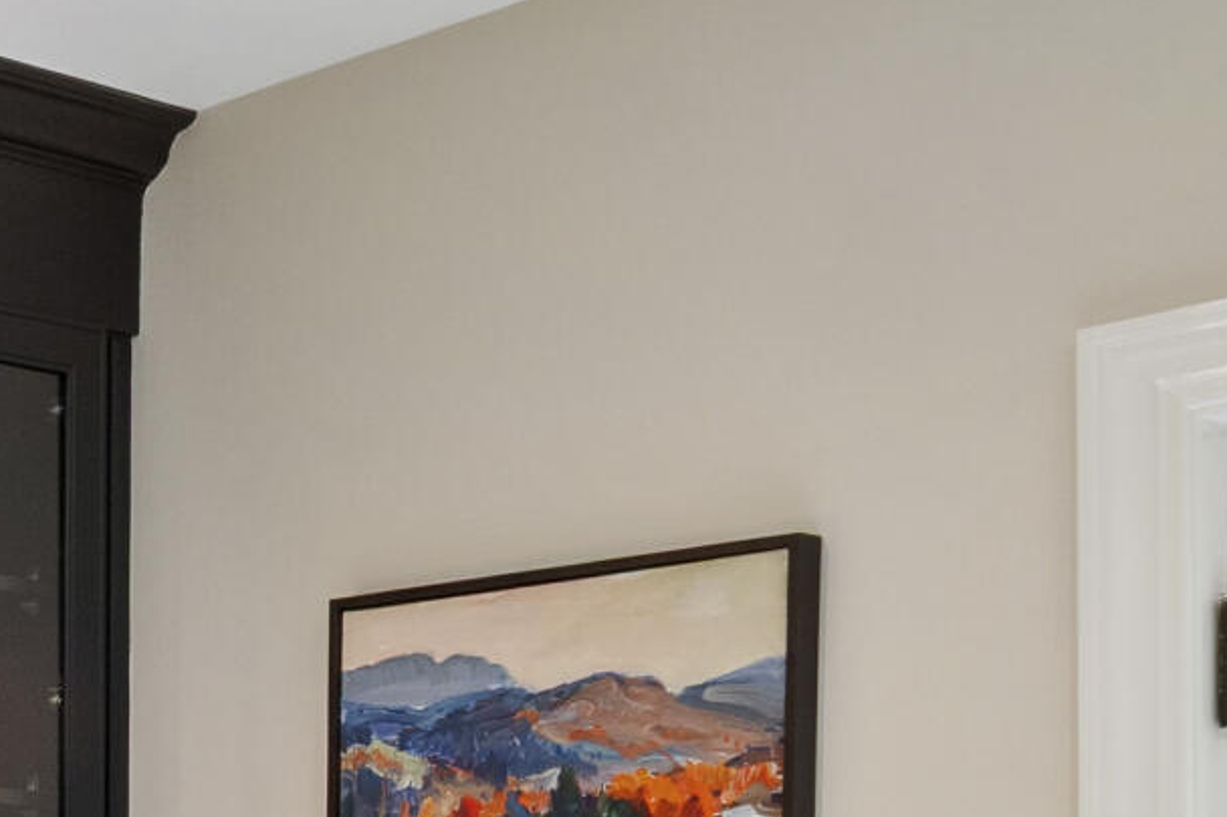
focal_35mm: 74
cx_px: -500
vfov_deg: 17.4
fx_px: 2521
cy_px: 1023
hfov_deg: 23.2
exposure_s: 1/1.67
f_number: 8
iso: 100
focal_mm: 10
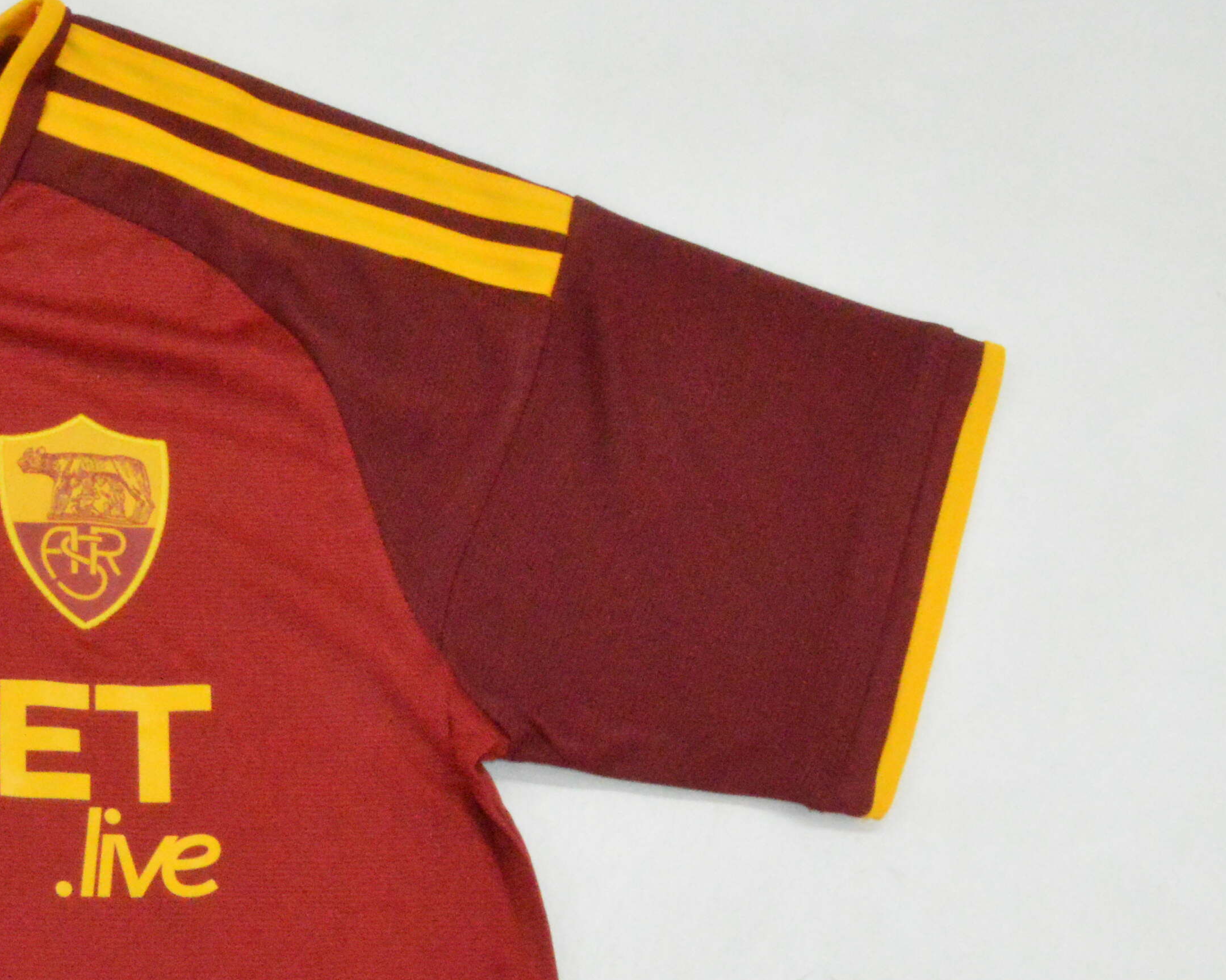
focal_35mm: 82
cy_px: 1015
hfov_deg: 21.6
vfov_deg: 18.1
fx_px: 2986
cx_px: -232
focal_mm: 21
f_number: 20
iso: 6400
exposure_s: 1/200
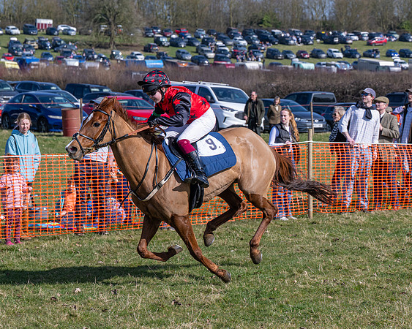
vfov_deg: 14.2
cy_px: 186
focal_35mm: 108
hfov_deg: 17.7
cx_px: 268
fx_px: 1319
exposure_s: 1/1600
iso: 200
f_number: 5
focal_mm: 70
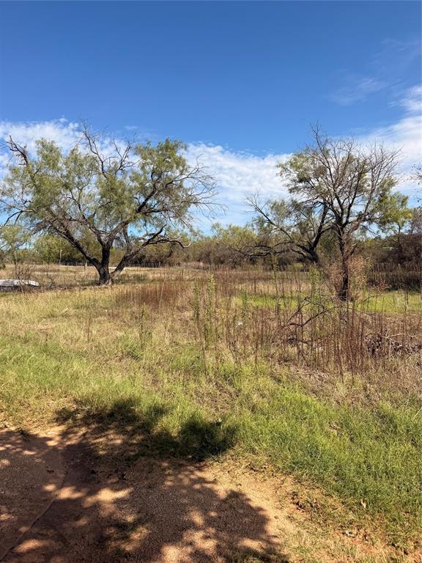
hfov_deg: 56.8
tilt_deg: -2.4
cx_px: 211
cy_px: 282
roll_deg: +1.5
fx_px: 390
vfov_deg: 71.6
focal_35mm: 24
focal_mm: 6.76
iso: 80
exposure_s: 1/4405
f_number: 1.78
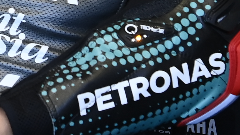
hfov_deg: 10.8
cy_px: -141
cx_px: -136
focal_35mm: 192
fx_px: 1222
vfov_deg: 6.1
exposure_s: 1/125
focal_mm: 35
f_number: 6.3
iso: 2500
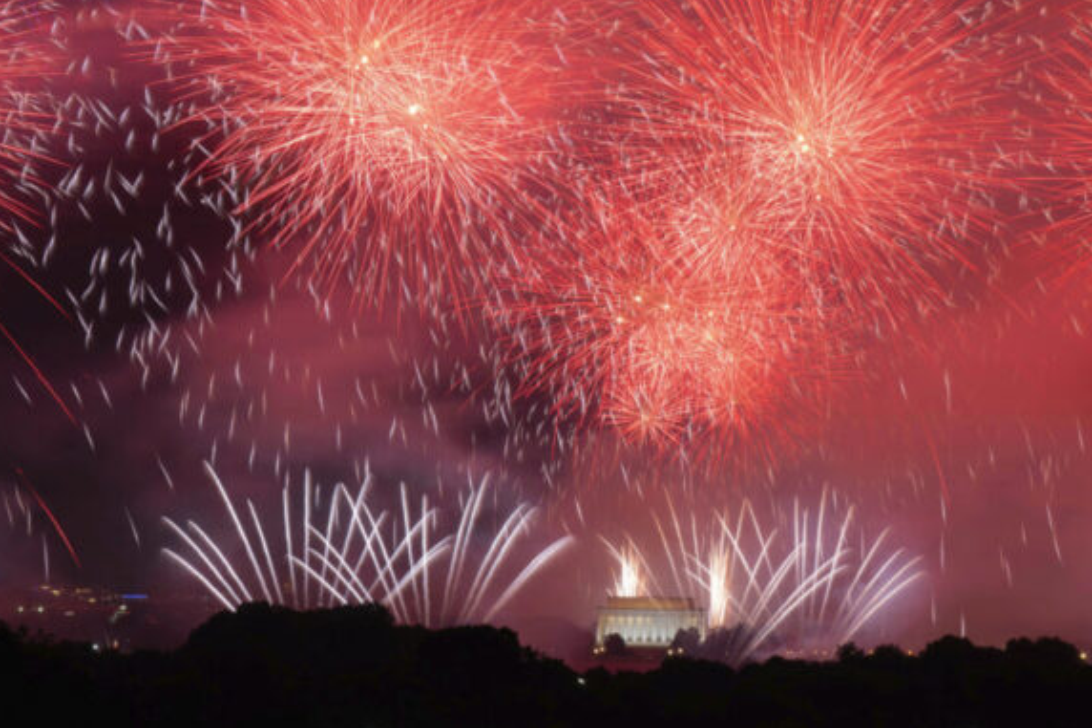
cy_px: 246
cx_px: 725
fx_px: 2850
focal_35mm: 94
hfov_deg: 21.6
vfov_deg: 14.5
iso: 100
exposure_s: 10
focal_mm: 70
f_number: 18
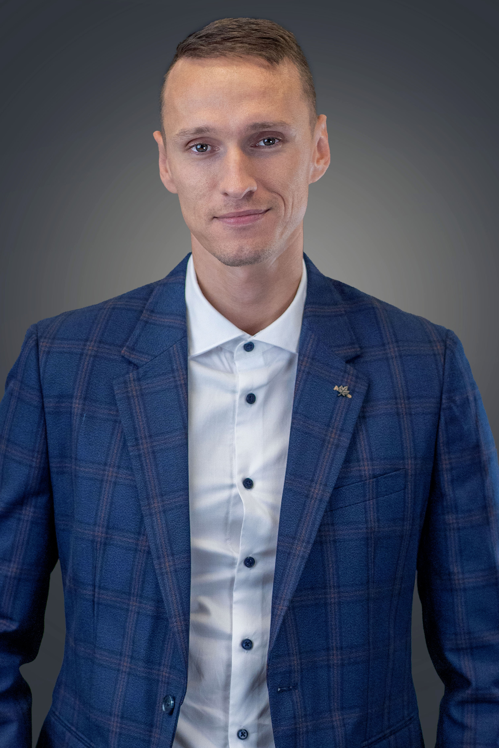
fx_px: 1767
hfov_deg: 16.1
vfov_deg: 23.9
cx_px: 250
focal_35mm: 85
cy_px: 374
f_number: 2.2
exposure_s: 1/2500
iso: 2000
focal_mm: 85
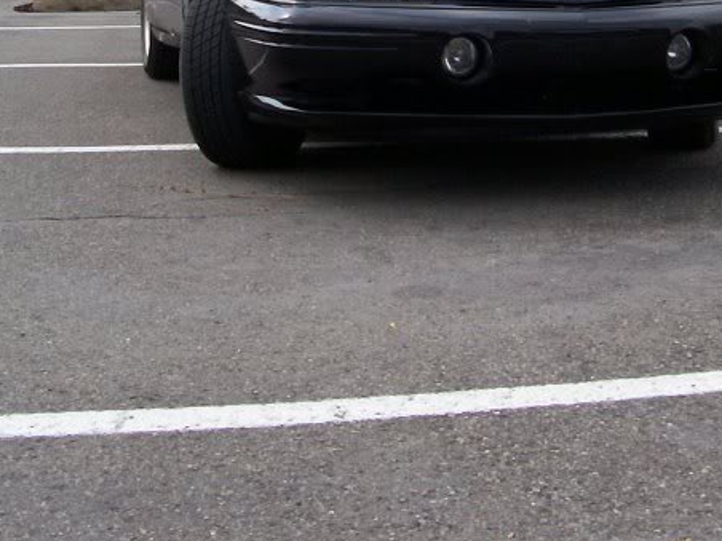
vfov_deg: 18.4
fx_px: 1606
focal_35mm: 77
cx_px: 436
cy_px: -62
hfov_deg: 25.3
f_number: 5.1
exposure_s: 1/279
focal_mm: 5.6
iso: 80
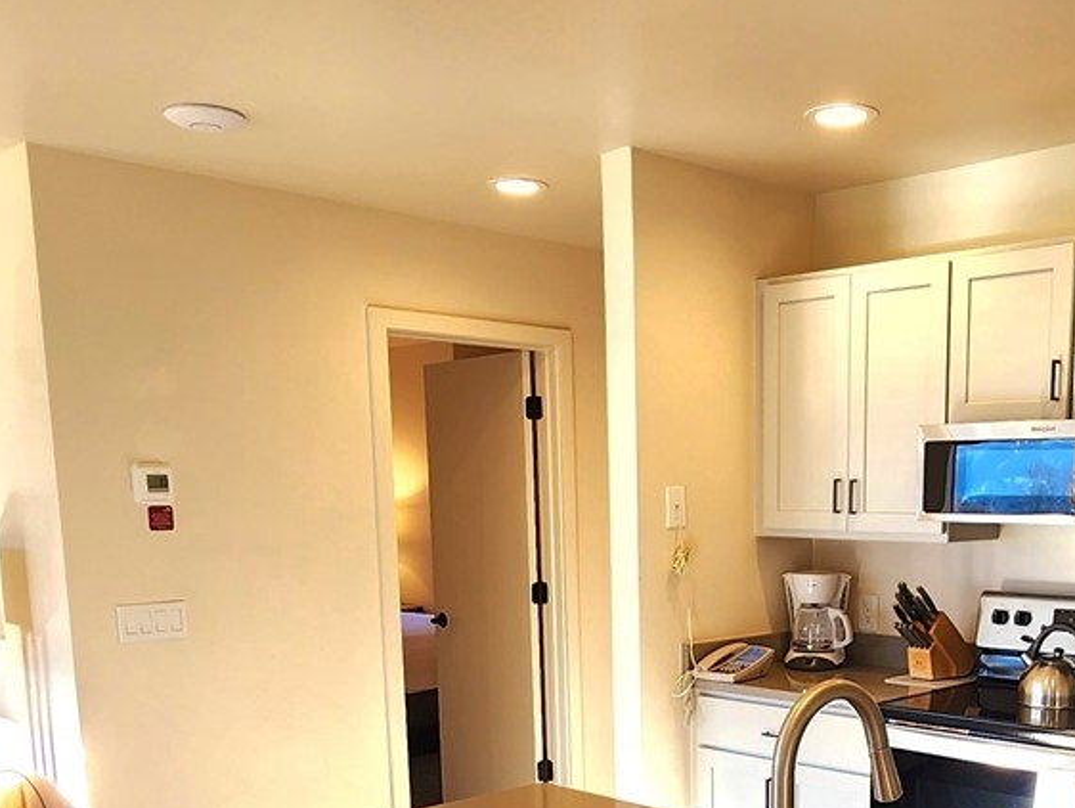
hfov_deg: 49.0
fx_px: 1150
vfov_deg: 36.5
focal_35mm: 37
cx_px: 746
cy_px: 712
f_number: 2.2
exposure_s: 1/120
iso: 80
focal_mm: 2.2
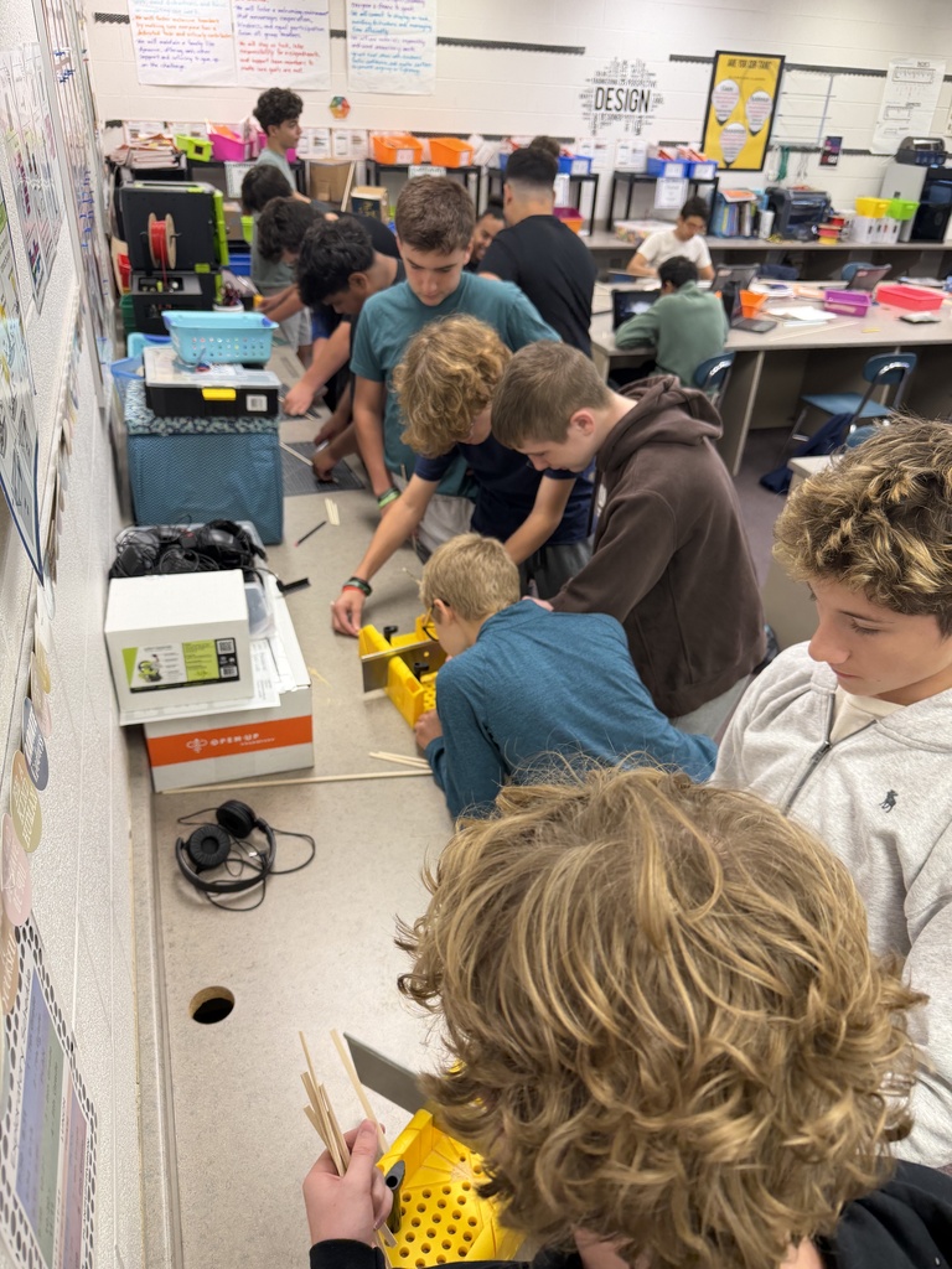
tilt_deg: -33.1
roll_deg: -4.5
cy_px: 634
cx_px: 476
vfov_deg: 71.6
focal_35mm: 24
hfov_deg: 56.8
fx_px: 880
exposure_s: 1/120
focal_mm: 6.76
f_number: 1.78
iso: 200
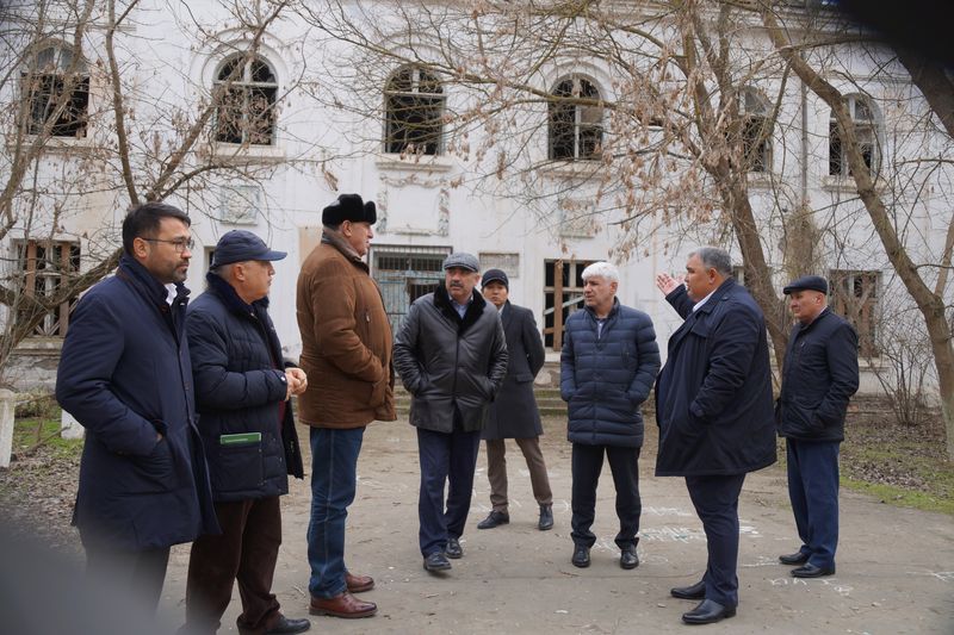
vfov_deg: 40.0
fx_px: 874
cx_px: 477
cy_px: 318
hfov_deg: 57.2
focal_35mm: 33
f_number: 4
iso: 125
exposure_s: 1/160
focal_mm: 22
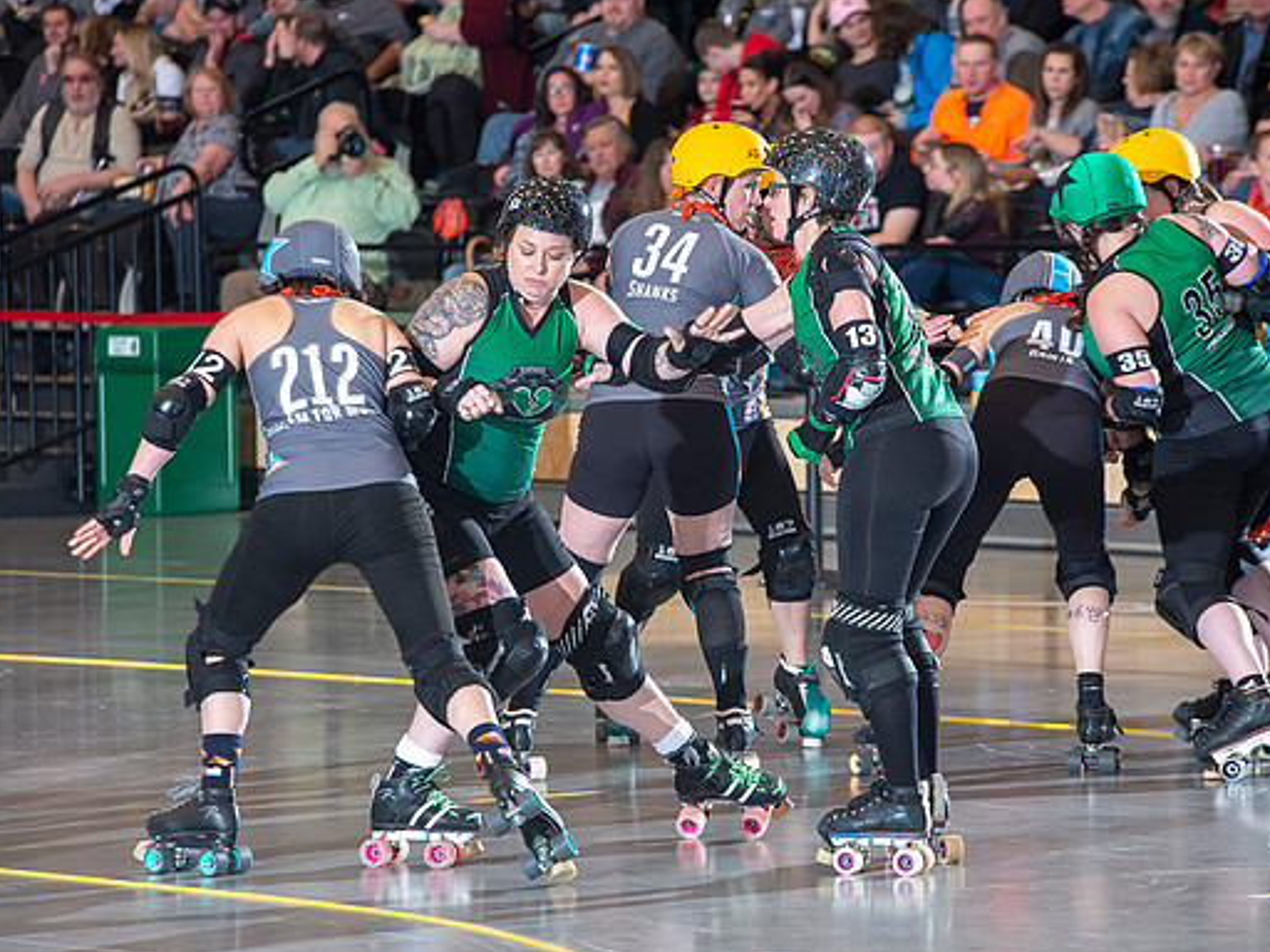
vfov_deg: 6.8
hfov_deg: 9.1
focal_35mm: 218
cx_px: 598
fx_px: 7998
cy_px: 475
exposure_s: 1/160
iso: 640
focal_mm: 200
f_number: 6.3
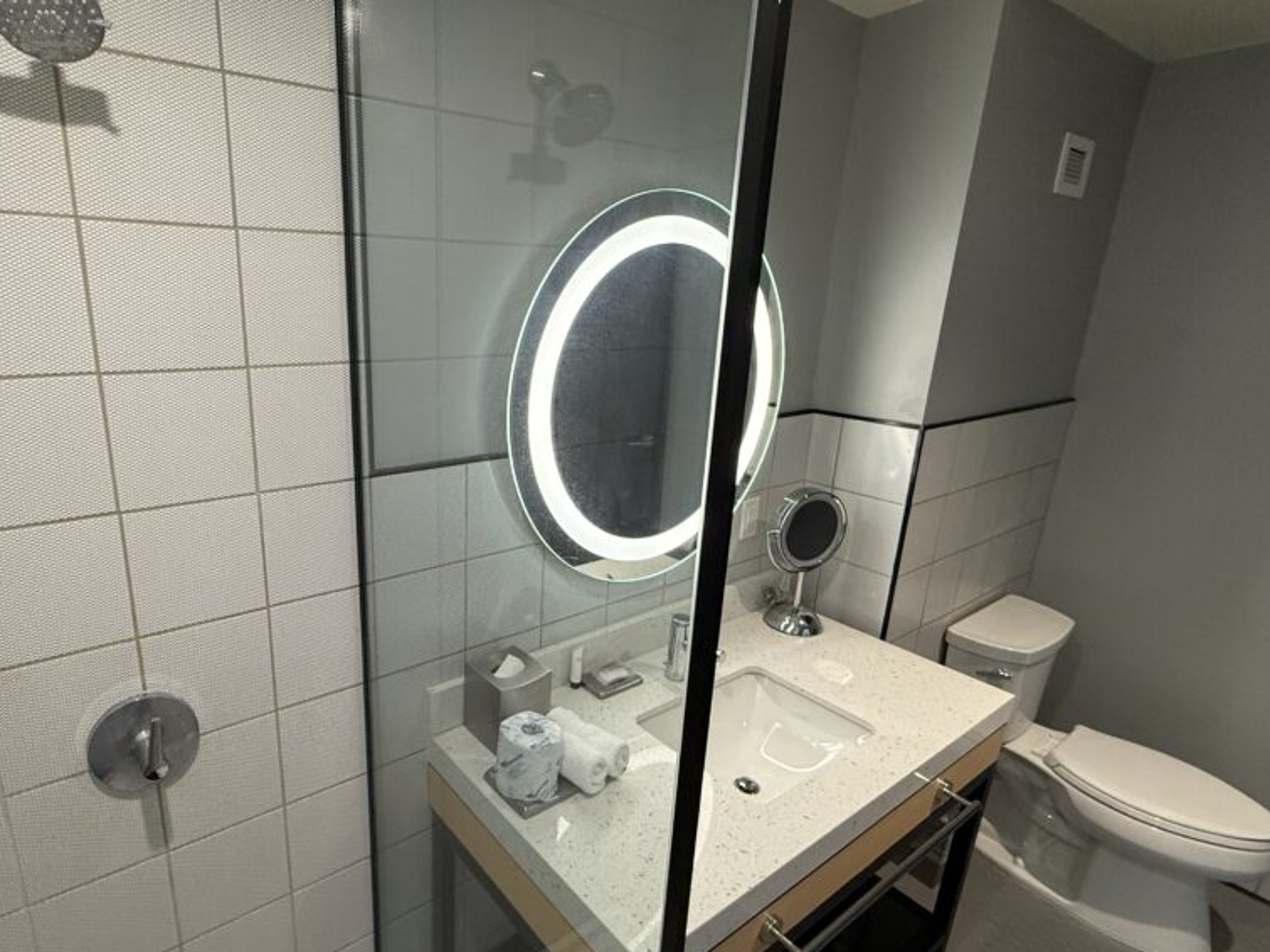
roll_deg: -0.8
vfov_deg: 68.7
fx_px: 697
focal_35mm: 19
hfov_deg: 83.3
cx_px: 488
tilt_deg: -15.5
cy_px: 491
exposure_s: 1/120
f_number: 2.2
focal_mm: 2.22
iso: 320
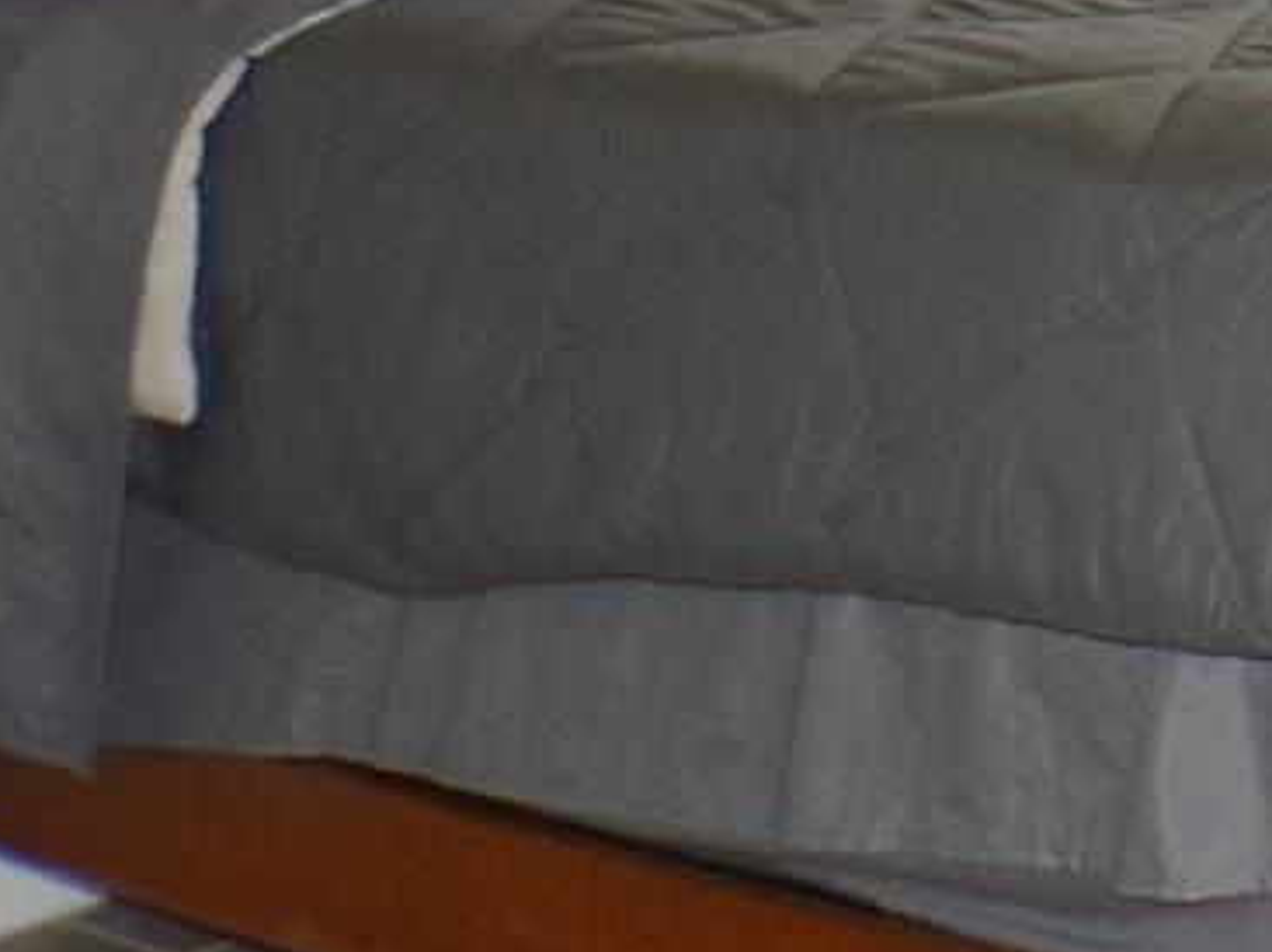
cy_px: -622
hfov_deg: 14.7
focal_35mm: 105
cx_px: 2683
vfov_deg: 13.0
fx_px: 3856
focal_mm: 4.3
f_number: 3
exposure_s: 1/34
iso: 200
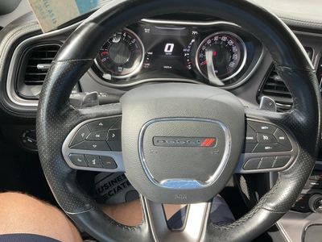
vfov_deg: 48.2
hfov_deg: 61.7
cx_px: 161
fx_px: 270
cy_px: 121
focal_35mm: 29
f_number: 1.8
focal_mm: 3
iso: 64
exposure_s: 1/122
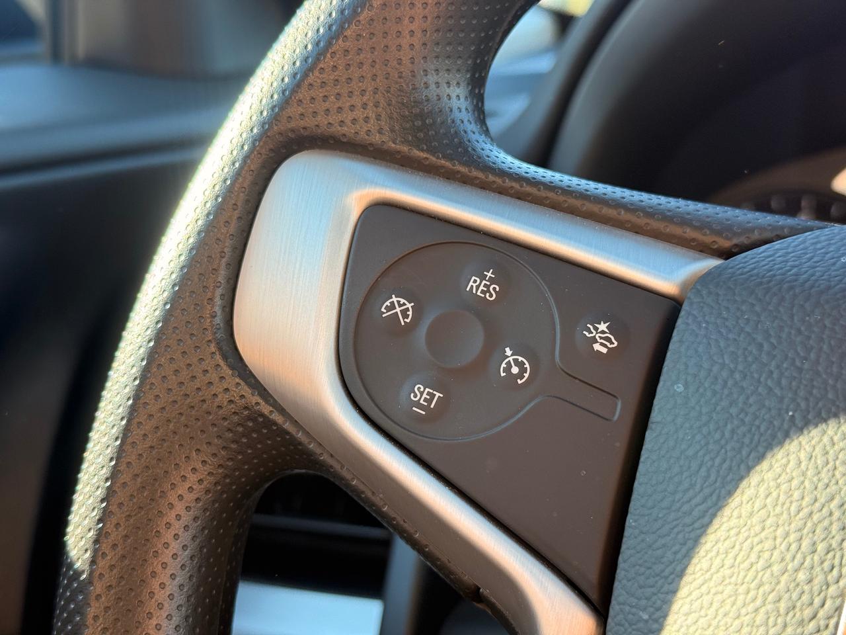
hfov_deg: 39.7
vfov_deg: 30.3
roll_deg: +2.7
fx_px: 1173
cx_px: 423
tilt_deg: -11.7
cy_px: 318
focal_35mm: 48
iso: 80
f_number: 1.78
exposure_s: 1/207
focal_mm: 6.76
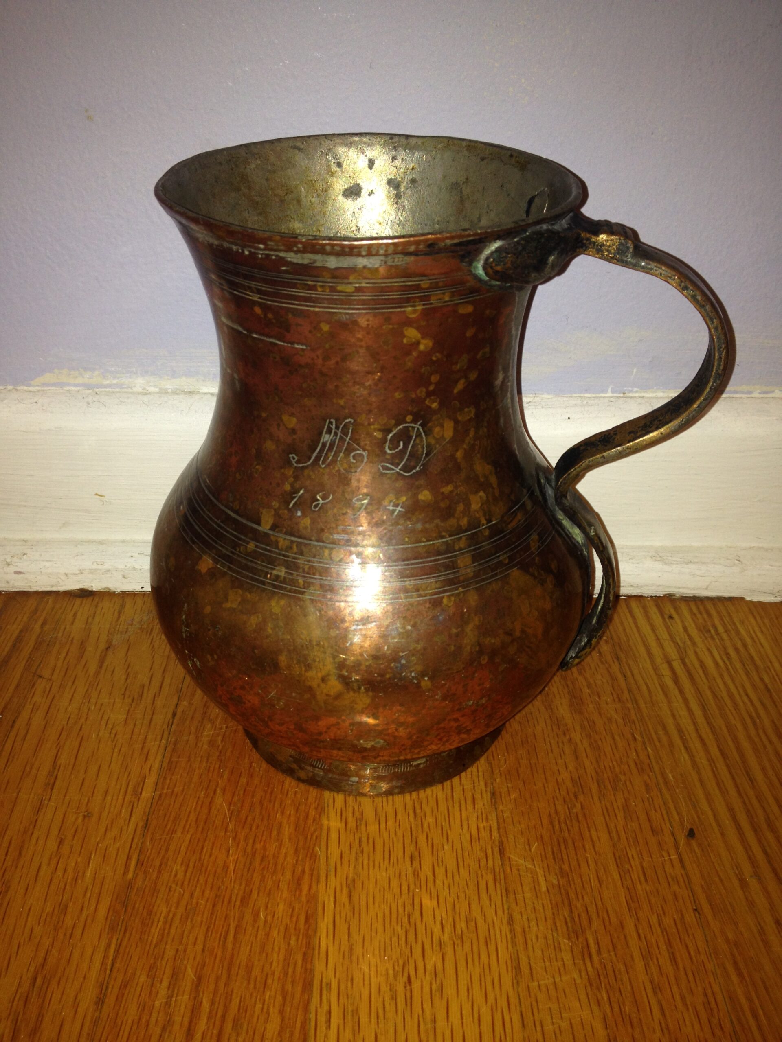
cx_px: 391
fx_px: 1054
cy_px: 521
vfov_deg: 52.6
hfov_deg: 40.7
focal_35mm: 35
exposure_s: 1/32
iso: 50
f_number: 2.4
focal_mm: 4.28
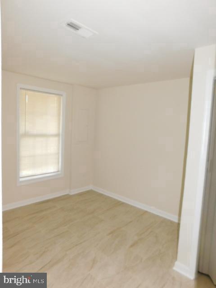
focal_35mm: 23
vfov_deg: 73.9
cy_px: 144
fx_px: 191
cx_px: 108
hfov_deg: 58.9
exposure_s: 1/30
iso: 200
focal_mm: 4
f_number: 3
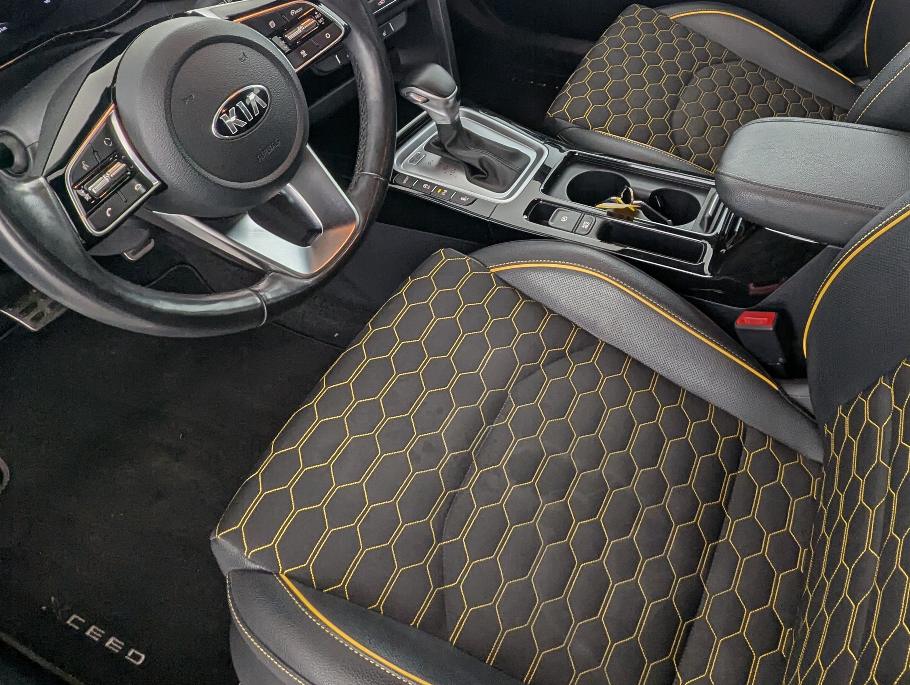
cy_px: 184
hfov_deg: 60.6
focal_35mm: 29
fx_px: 763
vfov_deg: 46.8
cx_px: 577
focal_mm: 2.35
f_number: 2.2
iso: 56
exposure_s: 1/52.8
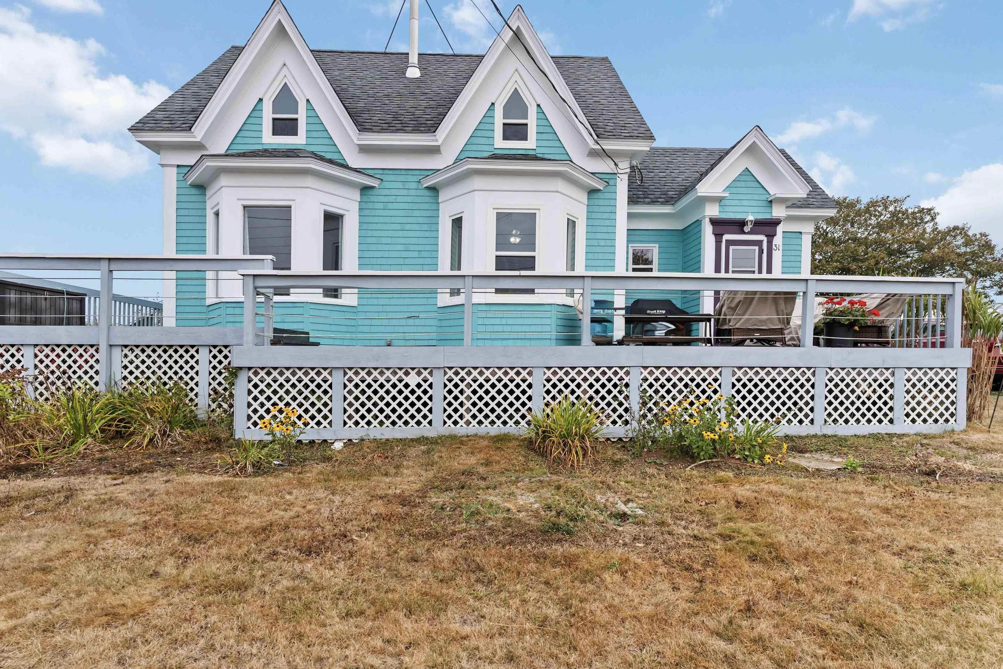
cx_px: 494
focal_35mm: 18
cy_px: 319
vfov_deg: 68.8
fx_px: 488
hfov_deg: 91.5
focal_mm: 11
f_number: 4
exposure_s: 1/160
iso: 100
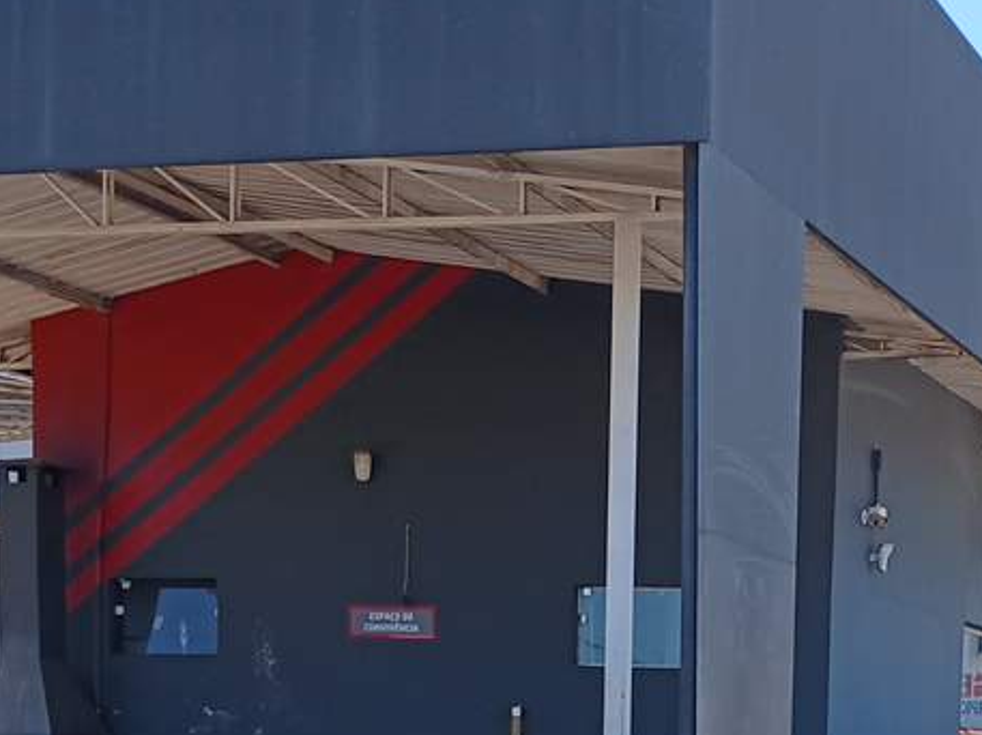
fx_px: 2324
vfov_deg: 16.7
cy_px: 1034
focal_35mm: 82
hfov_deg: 23.1
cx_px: 922
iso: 20
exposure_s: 1/260
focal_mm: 3.98
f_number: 1.8
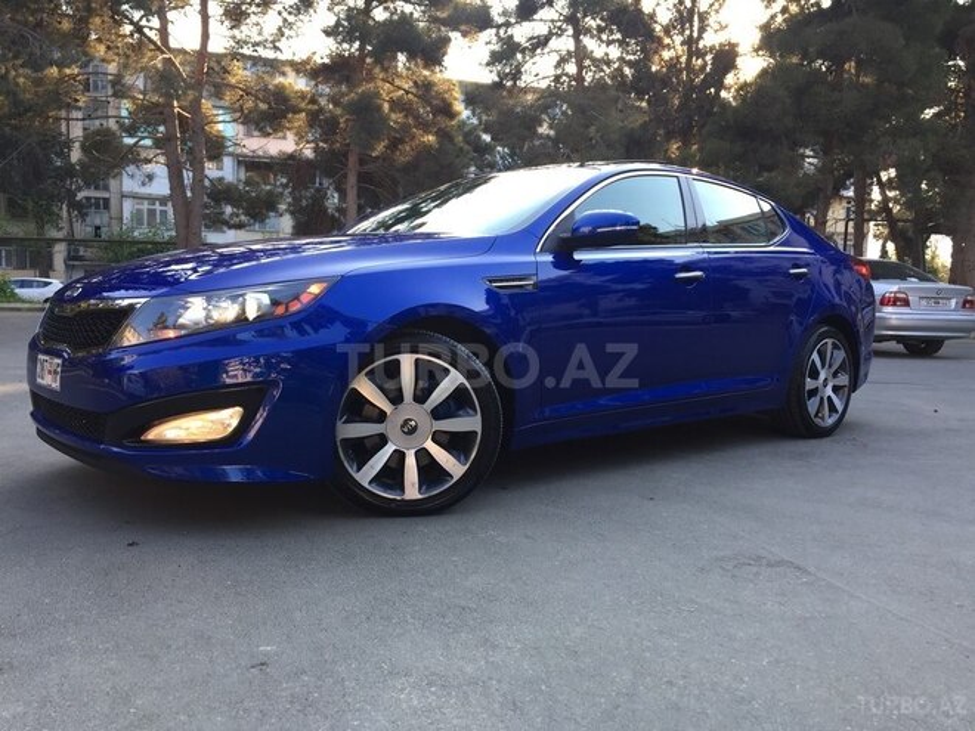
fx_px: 817
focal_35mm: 29
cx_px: 488
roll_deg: -2.1
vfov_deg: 48.2
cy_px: 366
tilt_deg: -5.5
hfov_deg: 61.7
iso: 32
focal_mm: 4.15
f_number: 2.2
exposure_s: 1/105
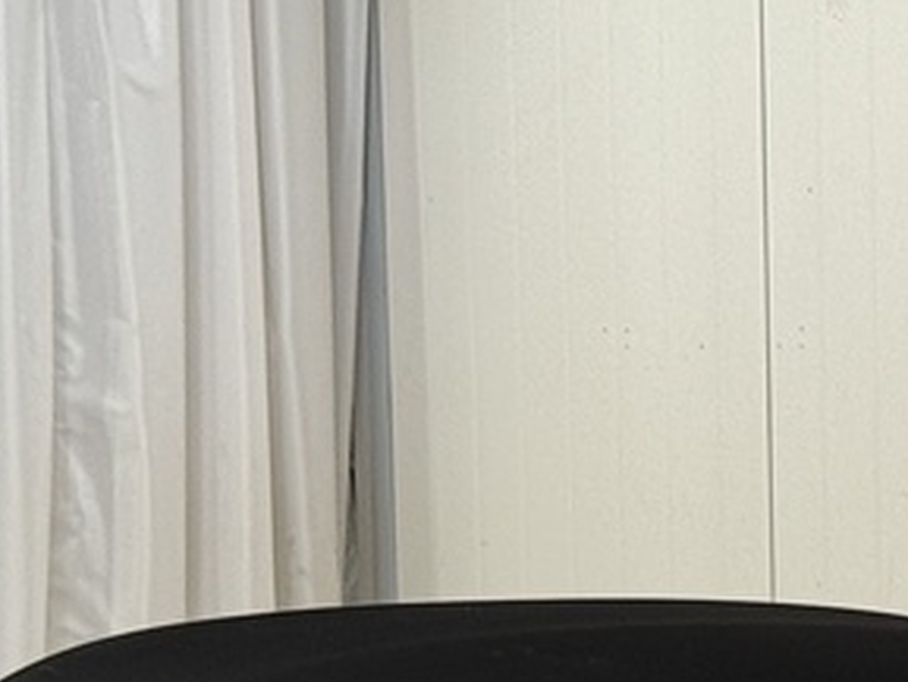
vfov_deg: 6.0
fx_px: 6272
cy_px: 1468
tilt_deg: -9.2
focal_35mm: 239
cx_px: 1313
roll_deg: +0.2
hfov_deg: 8.1
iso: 50
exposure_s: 1/121
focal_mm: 6.76
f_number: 1.78
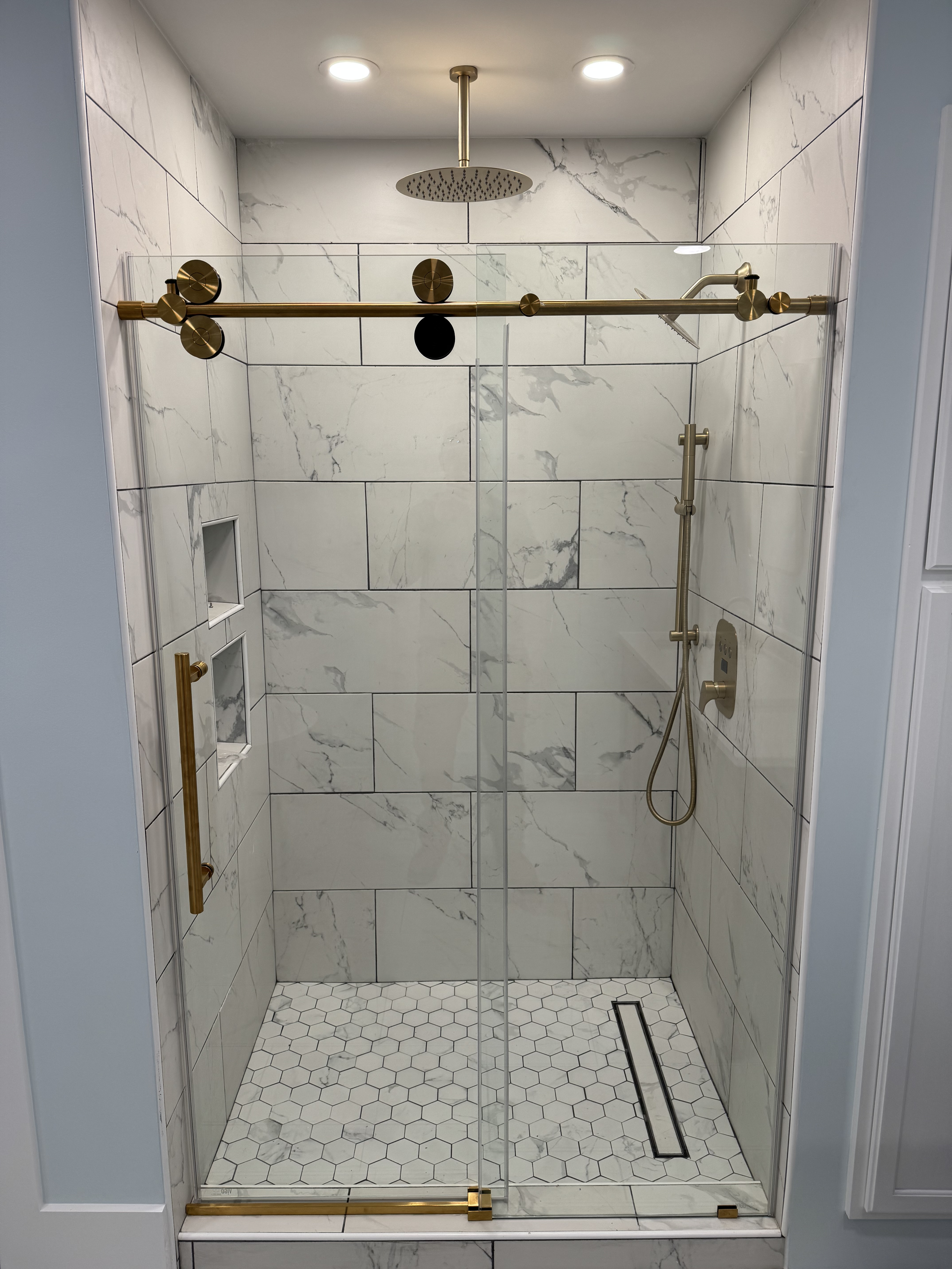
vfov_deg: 71.6
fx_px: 880
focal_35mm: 24
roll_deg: +0.6
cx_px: 476
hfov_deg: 56.8
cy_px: 634
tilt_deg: -10.5
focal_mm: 6.76
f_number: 1.78
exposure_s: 1/120
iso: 64
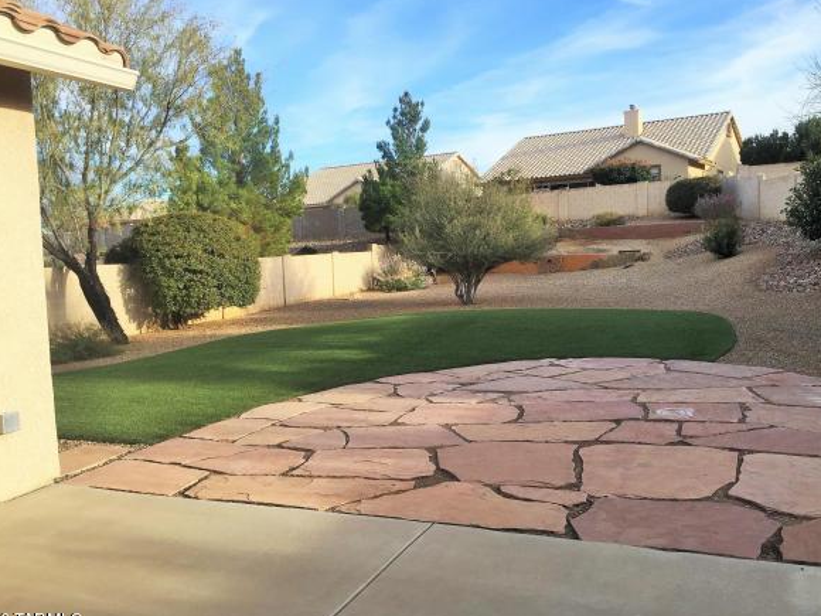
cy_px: 307
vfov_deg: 44.2
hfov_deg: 56.8
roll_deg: +1.9
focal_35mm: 32
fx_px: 759
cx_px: 402
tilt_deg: -4.4
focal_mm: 4.15
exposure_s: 1/964
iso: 32
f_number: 2.2
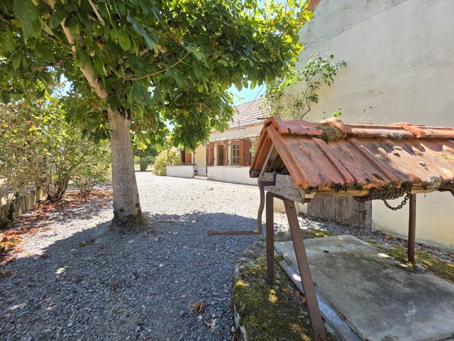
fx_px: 170
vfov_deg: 89.9
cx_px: 227
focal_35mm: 13
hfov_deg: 106.2
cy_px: 170
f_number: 1.9
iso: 20
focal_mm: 2.2
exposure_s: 1/167
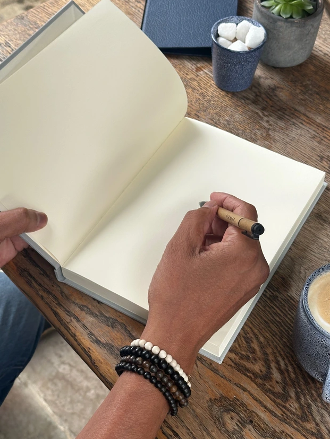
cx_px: 167
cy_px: 217
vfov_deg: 37.5
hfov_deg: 28.6
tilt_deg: -51.7
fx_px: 648
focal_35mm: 51
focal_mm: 6.86
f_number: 1.78
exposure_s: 1/142
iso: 50
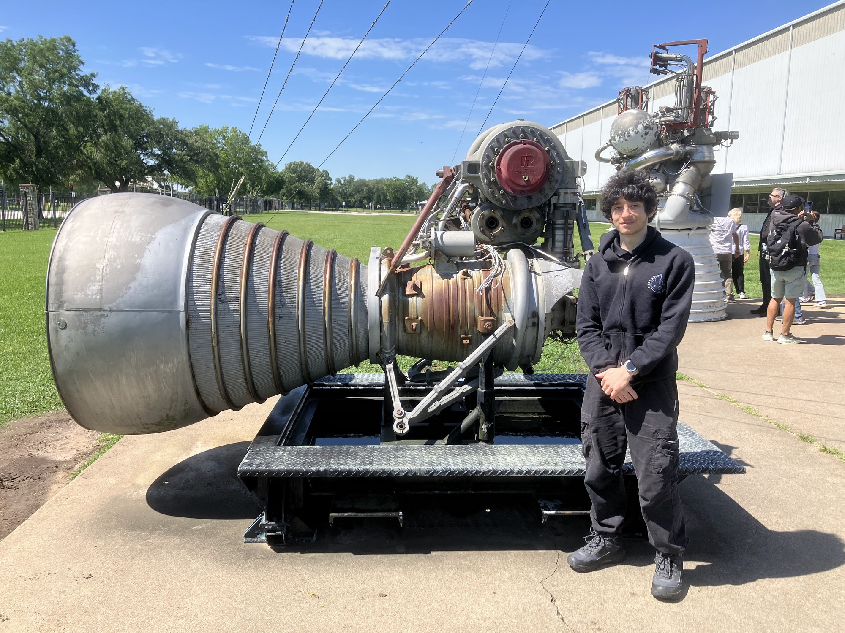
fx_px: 683
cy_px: 316
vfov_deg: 49.7
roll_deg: -1.4
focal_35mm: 28
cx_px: 422
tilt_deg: -7.9
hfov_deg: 63.4
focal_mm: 3.99
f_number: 1.8
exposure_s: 1/1517
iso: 32
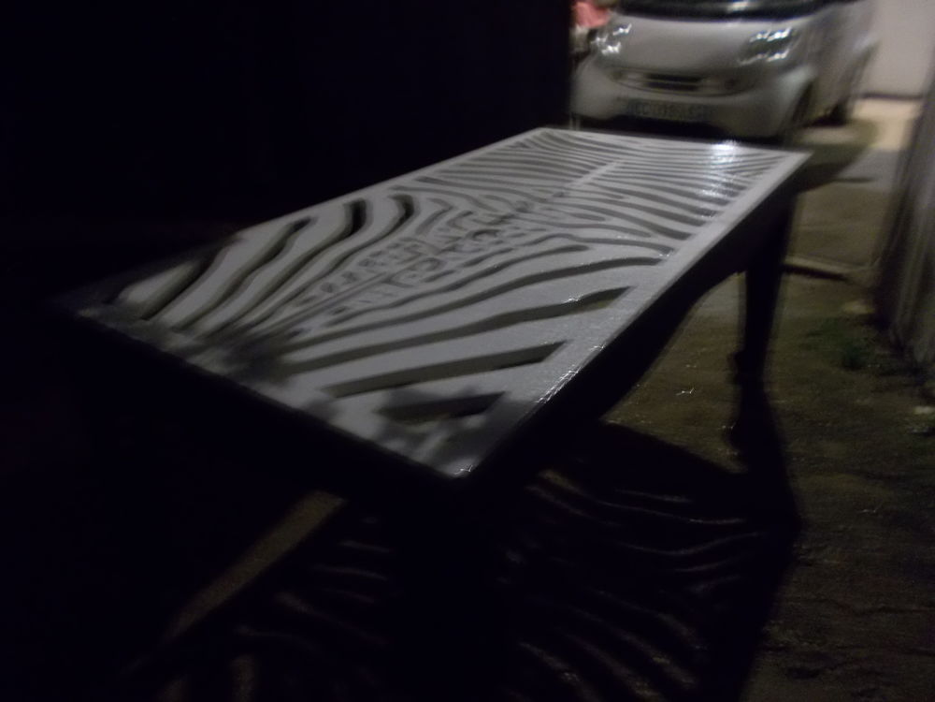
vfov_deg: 53.1
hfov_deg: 67.3
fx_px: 702
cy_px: 351
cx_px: 468
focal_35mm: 26
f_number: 3.2
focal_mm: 4.6
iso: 400
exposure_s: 1/2
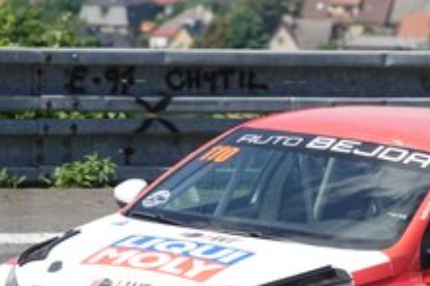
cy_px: 282
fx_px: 7782
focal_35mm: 652
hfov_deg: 3.2
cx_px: 352
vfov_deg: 2.1
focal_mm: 117.29
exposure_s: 1/800
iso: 100
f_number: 4
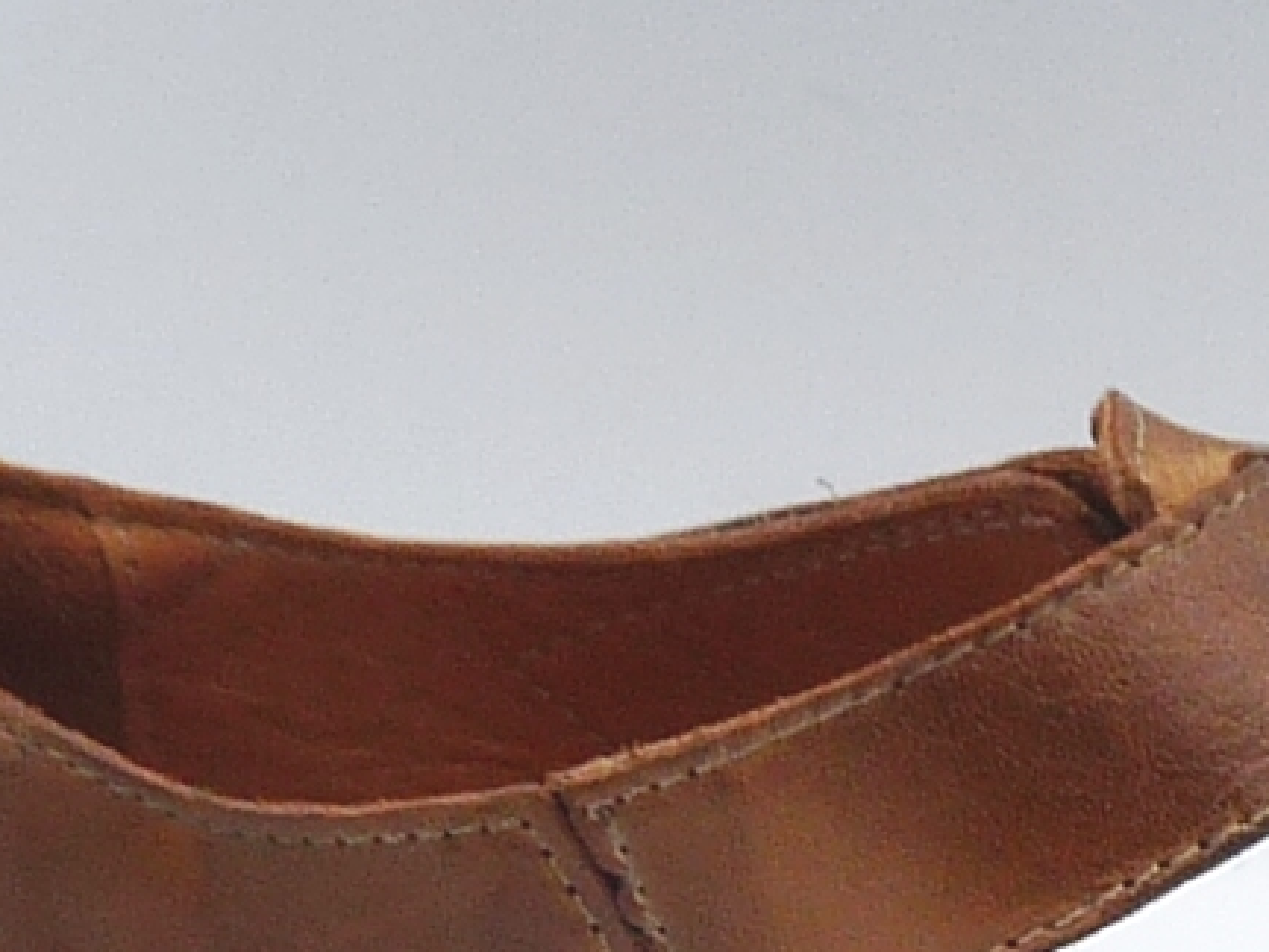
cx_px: 1442
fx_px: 6782
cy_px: 1158
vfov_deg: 7.9
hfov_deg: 10.5
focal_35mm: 185
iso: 100
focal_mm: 5
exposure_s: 1/200
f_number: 4.5
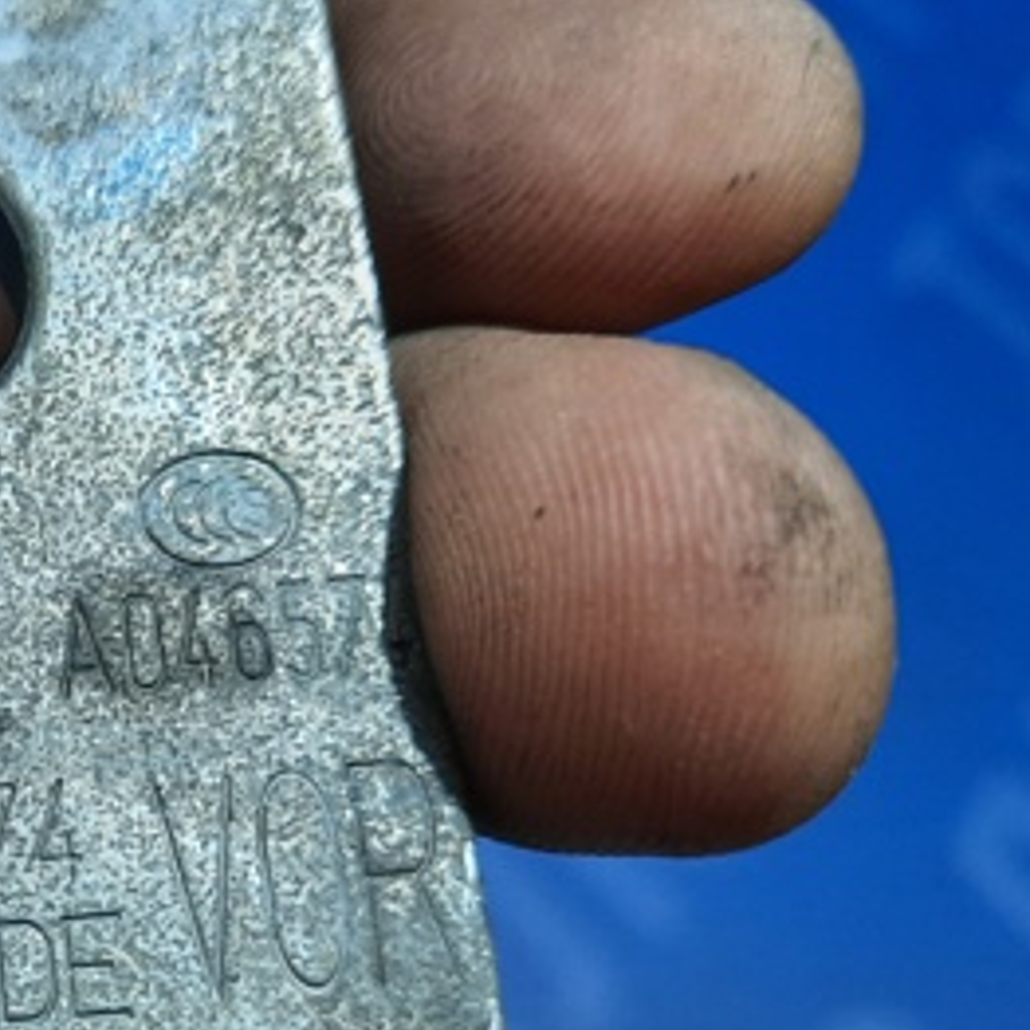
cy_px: 692
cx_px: -153
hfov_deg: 28.2
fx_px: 1818
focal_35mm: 54
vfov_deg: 31.4
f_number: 2
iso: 320
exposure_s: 1/60
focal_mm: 4.6
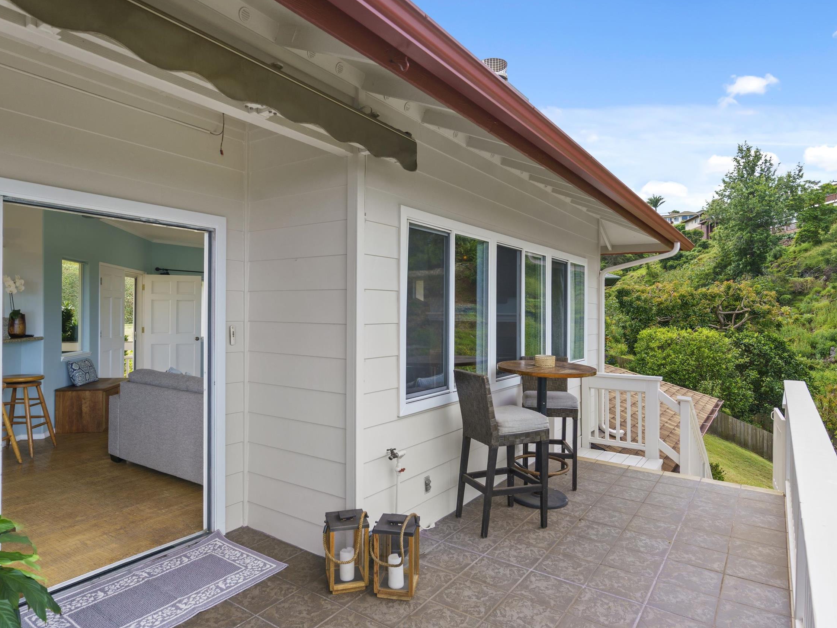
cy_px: 324
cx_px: 414
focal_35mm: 21
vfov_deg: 63.4
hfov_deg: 79.0
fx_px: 508
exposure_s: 1/160
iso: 200
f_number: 8
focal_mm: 16
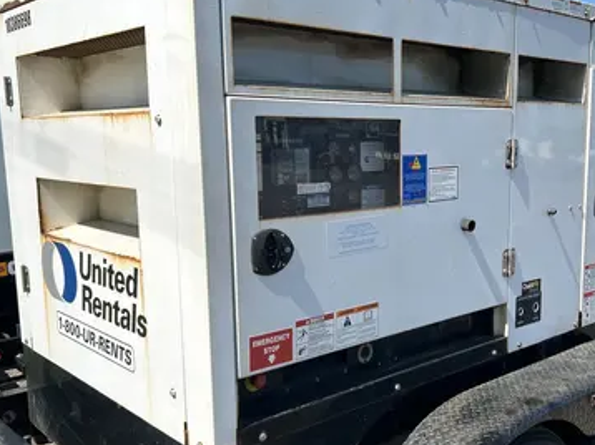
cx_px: 387
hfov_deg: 46.2
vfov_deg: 35.9
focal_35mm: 40
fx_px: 687
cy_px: 253
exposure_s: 1/5587
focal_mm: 5.7
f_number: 1.5
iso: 50
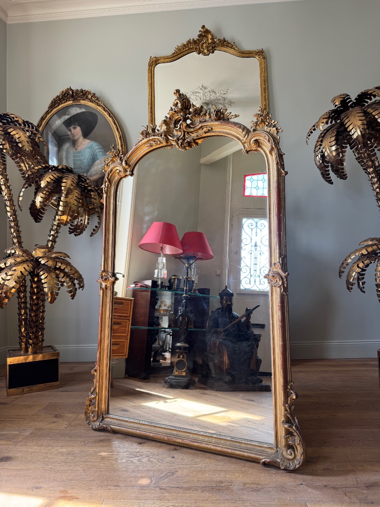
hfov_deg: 56.8
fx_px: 351
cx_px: 190
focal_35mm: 24
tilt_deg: +3.2
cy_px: 254
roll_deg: +1.6
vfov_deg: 71.6
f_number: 1.78
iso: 100
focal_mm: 6.76
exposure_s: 1/121
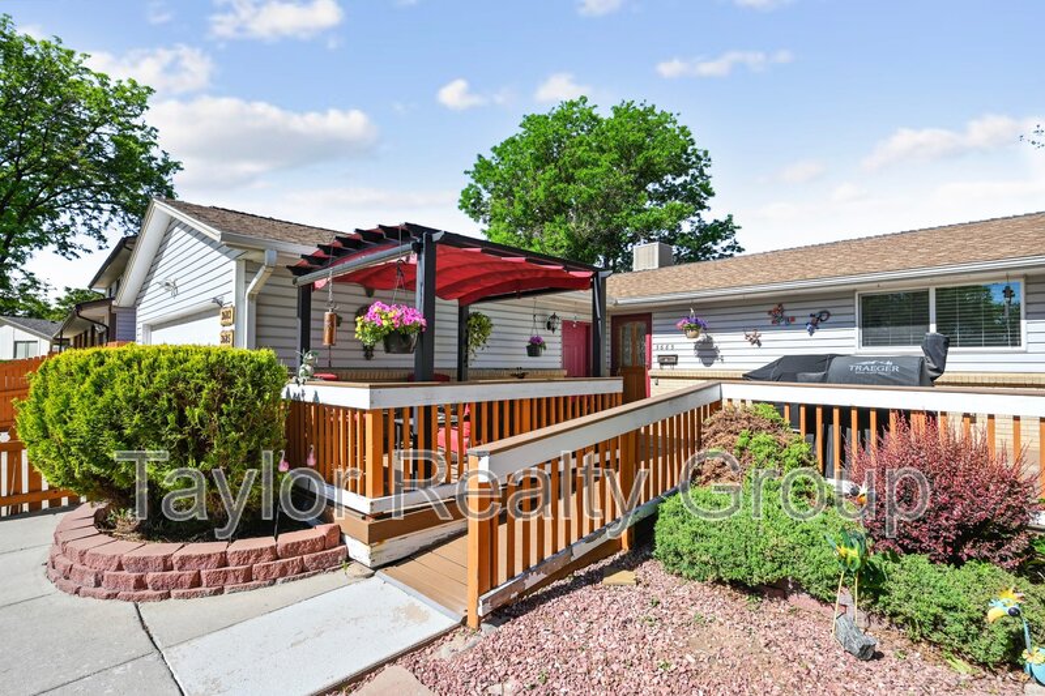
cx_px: 522
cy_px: 348
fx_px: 508
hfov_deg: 91.6
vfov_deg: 68.9
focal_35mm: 18
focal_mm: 17.5
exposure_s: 1/400
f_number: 11
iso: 400
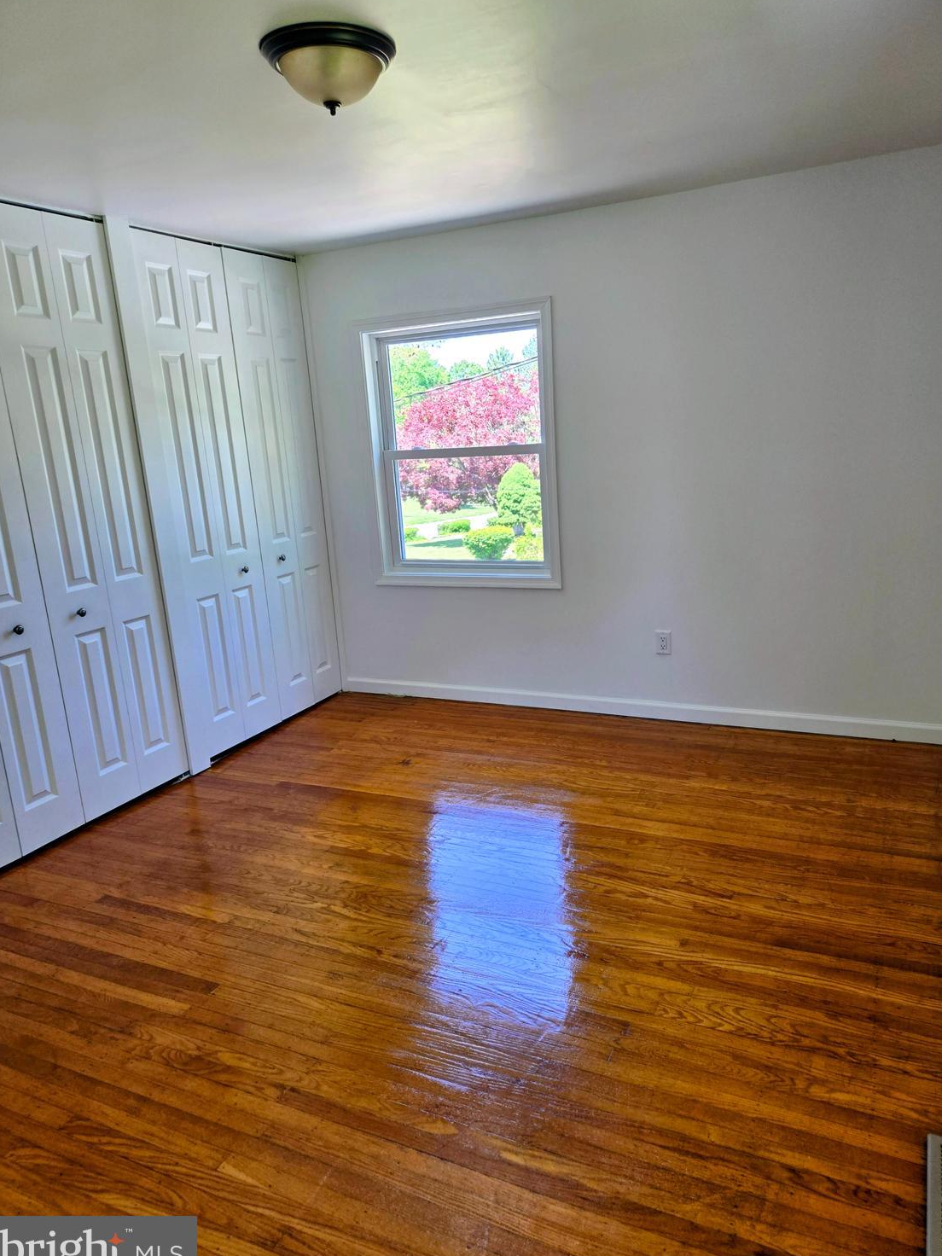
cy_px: 631
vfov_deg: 71.6
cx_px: 475
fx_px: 871
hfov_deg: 56.8
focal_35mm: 24
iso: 64
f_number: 1.8
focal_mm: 5.4
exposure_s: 1/180
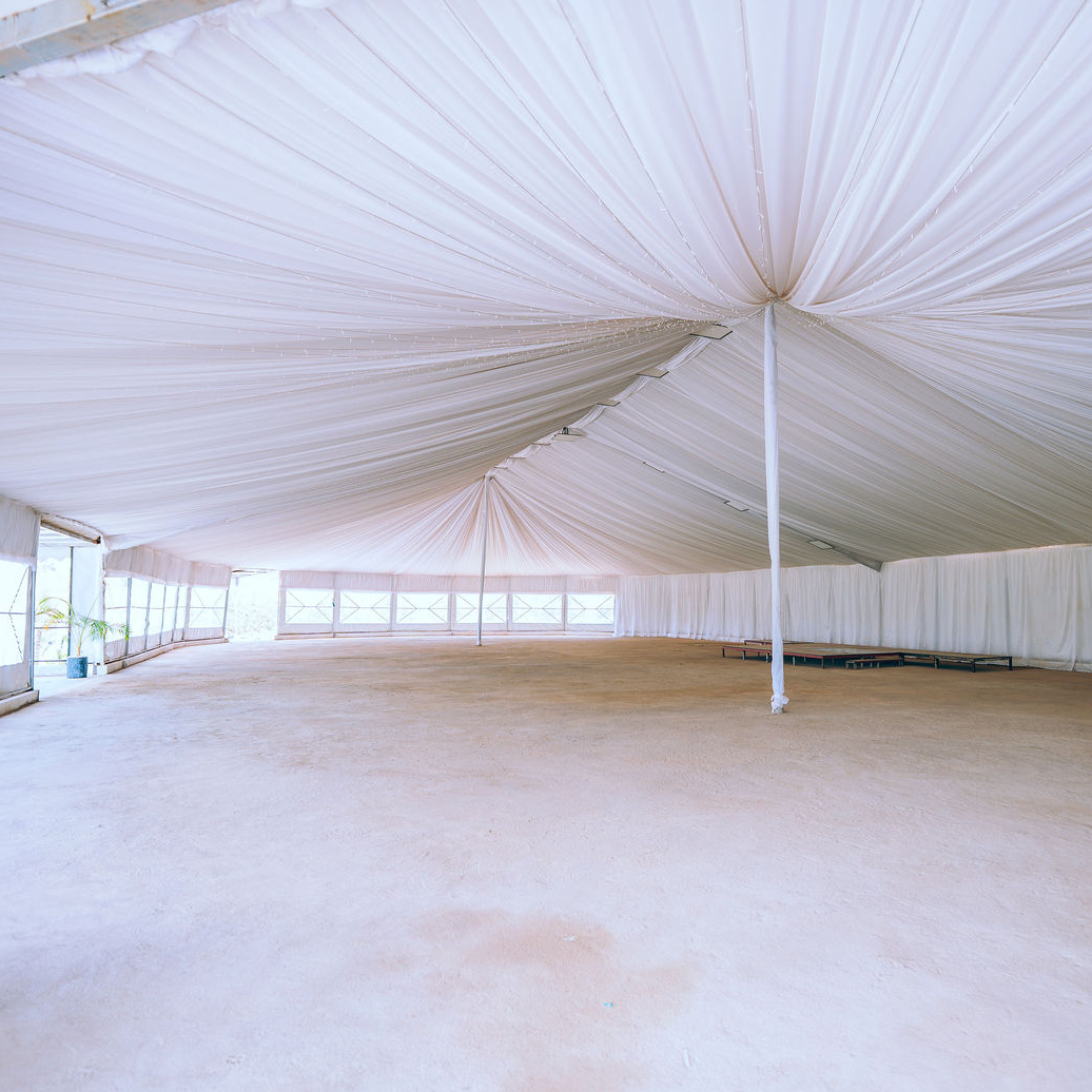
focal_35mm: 21
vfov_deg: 72.1
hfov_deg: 71.1
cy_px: 542
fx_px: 749
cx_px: 672
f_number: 2.8
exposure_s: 1/80
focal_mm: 16
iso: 200
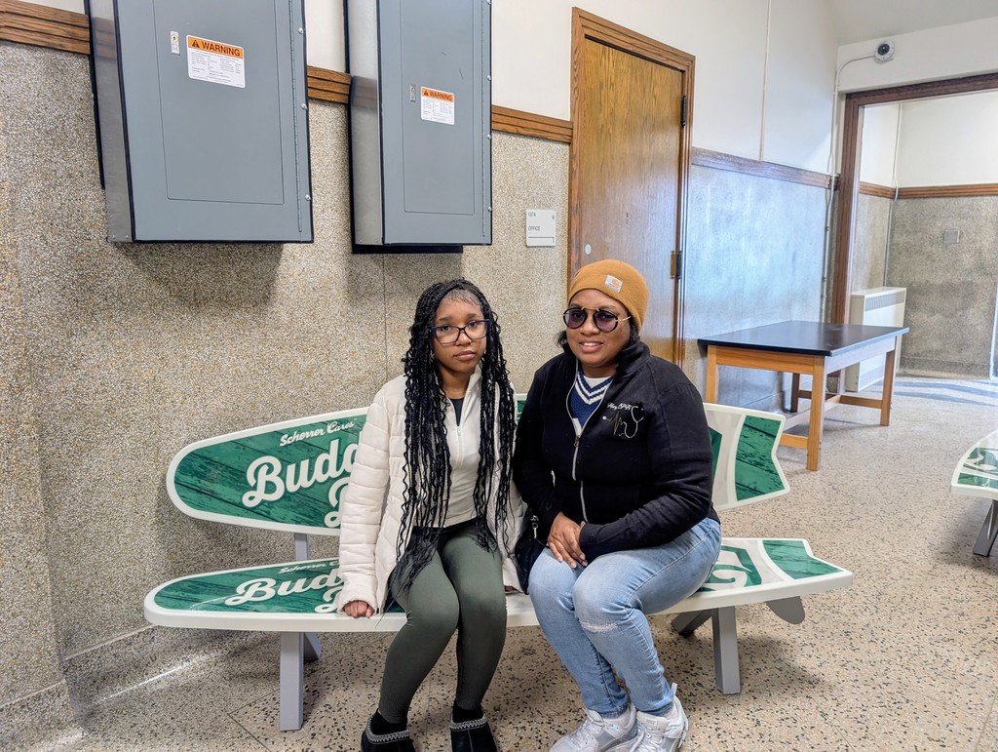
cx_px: 499
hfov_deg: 71.5
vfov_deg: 56.9
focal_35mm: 24
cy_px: 376
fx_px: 693
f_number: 1.68
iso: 321
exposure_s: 1/60
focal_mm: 6.9
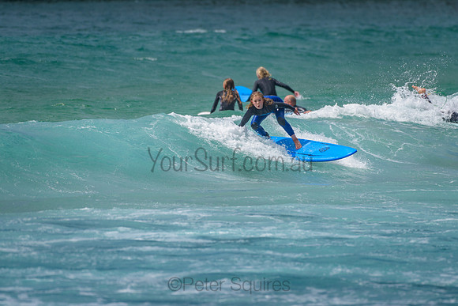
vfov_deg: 2.1
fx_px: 8390
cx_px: 267
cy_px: 105
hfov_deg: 3.1
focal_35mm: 659
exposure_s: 1/2000
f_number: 5.6
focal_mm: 500
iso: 110
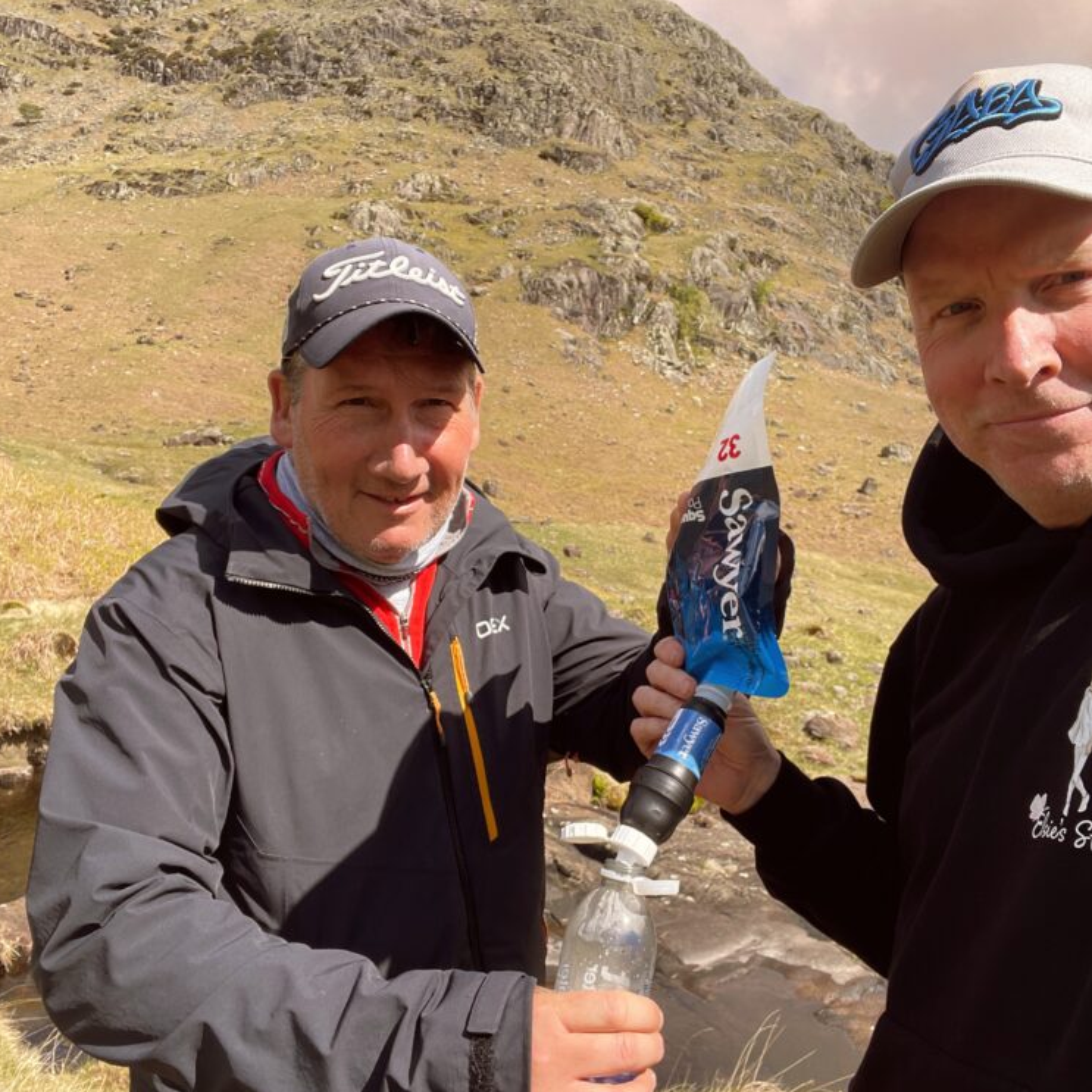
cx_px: 551
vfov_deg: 57.3
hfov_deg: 57.3
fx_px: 999
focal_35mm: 28
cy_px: 539
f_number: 2.2
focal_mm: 2.71
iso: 25
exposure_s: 1/636
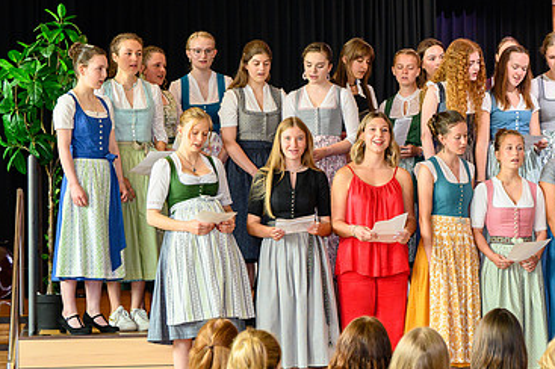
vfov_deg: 11.5
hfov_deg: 17.1
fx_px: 1833
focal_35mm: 119
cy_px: 166
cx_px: 402
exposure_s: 1/250
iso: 2000
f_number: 4.5
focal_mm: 72
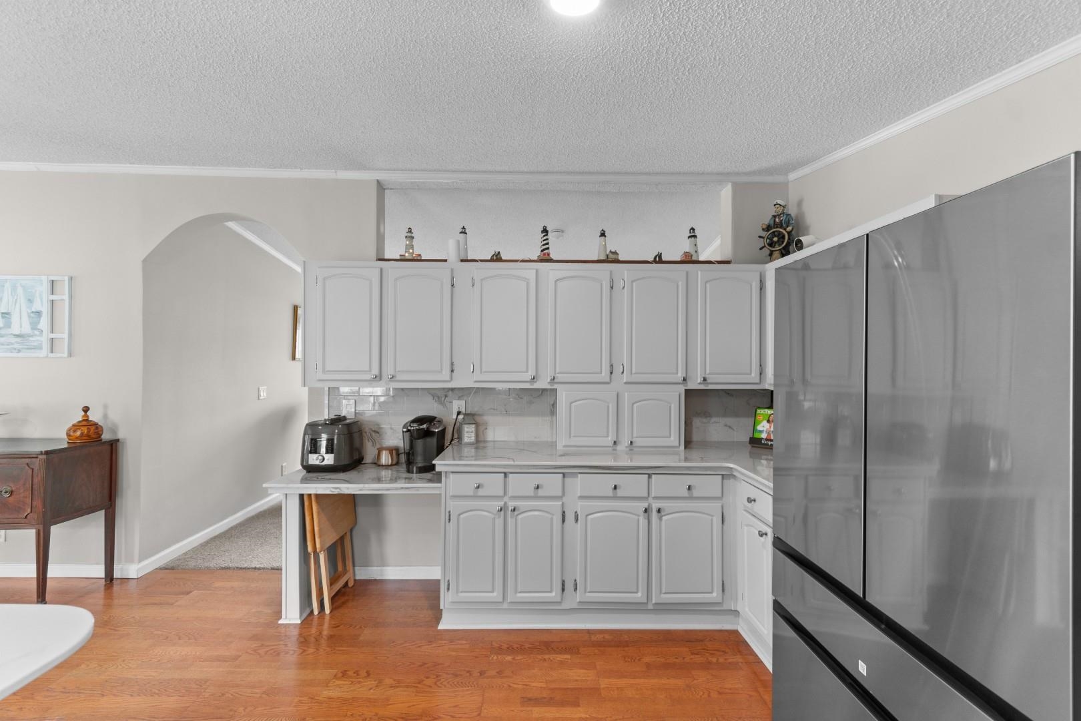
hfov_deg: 100.4
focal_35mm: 15
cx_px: 540
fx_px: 450
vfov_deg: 77.3
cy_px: 360
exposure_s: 1/2
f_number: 4.5
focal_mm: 10
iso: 100
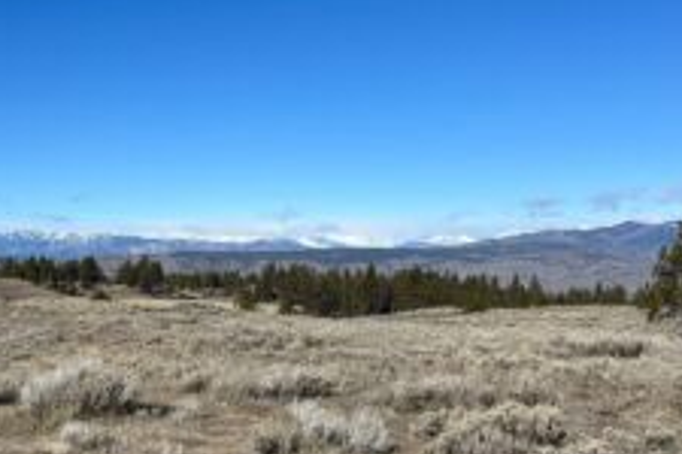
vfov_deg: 28.1
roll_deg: +0.7
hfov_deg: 39.7
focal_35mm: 48
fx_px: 909
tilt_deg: +1.6
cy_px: 230
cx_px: 152
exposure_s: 1/6993
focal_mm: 5.7
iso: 50
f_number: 1.5
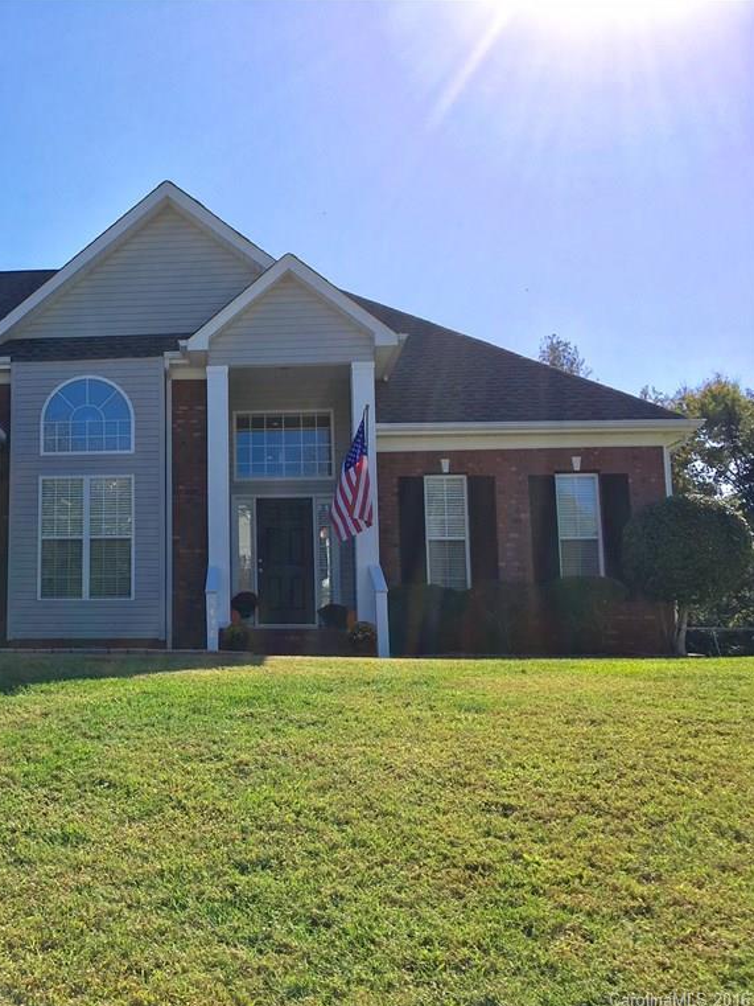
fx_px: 1132
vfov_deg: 47.9
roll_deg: -0.7
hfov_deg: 34.9
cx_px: 85
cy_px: 505
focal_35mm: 39
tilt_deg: +7.4
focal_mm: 4.15
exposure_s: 1/1202
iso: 25
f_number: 2.2
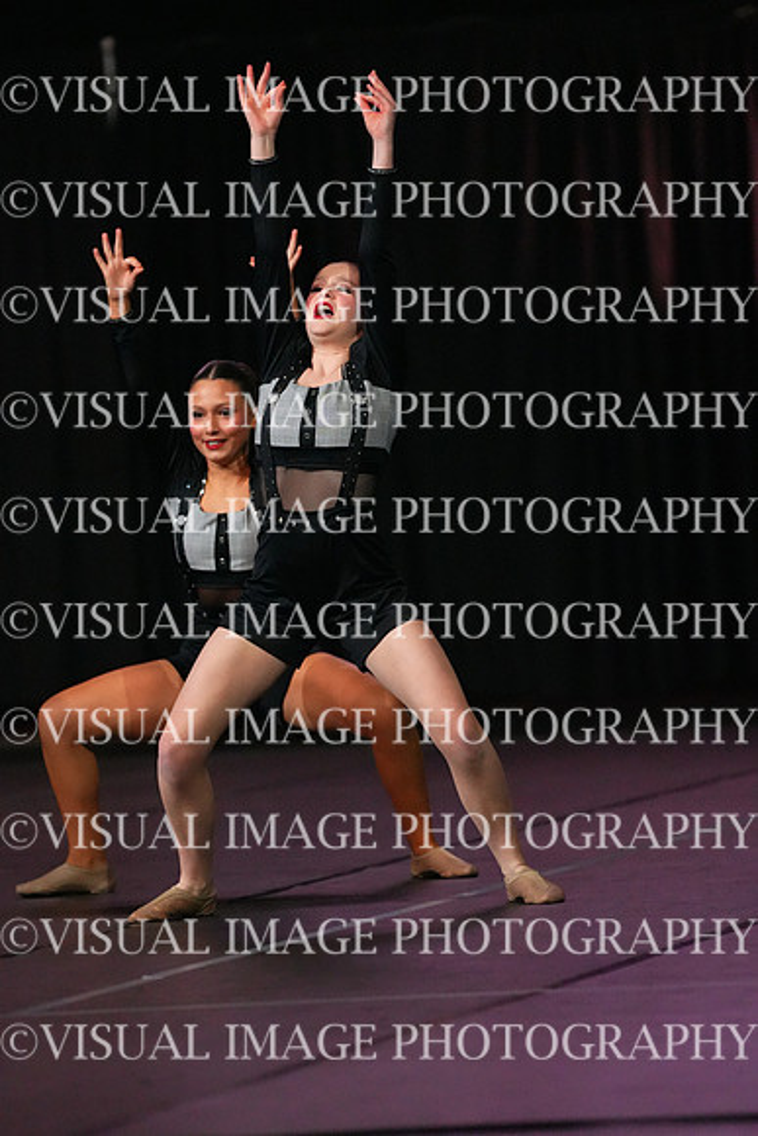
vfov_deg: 6.9
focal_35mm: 300
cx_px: 379
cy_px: 568
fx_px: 9469
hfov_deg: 4.6
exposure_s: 1/1250
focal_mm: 300
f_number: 3.5
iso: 16000
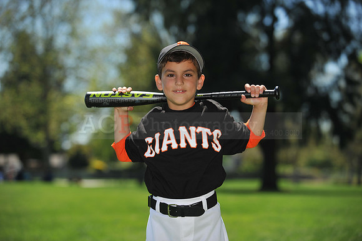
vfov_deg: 13.0
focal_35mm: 105
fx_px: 1055
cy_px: 120
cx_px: 181
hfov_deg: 19.5
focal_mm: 105
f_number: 4
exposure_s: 1/2000
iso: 200
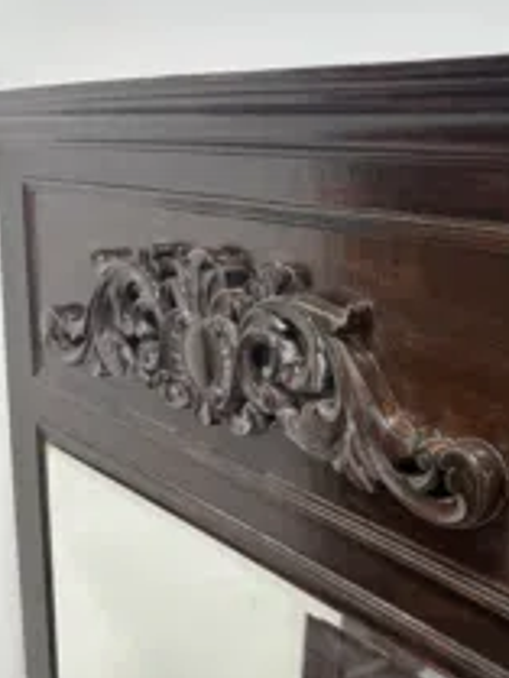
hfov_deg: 30.4
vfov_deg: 41.2
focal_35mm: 46
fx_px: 901
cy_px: 324
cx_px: 444
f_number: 1.78
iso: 250
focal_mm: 6.86
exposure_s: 1/77
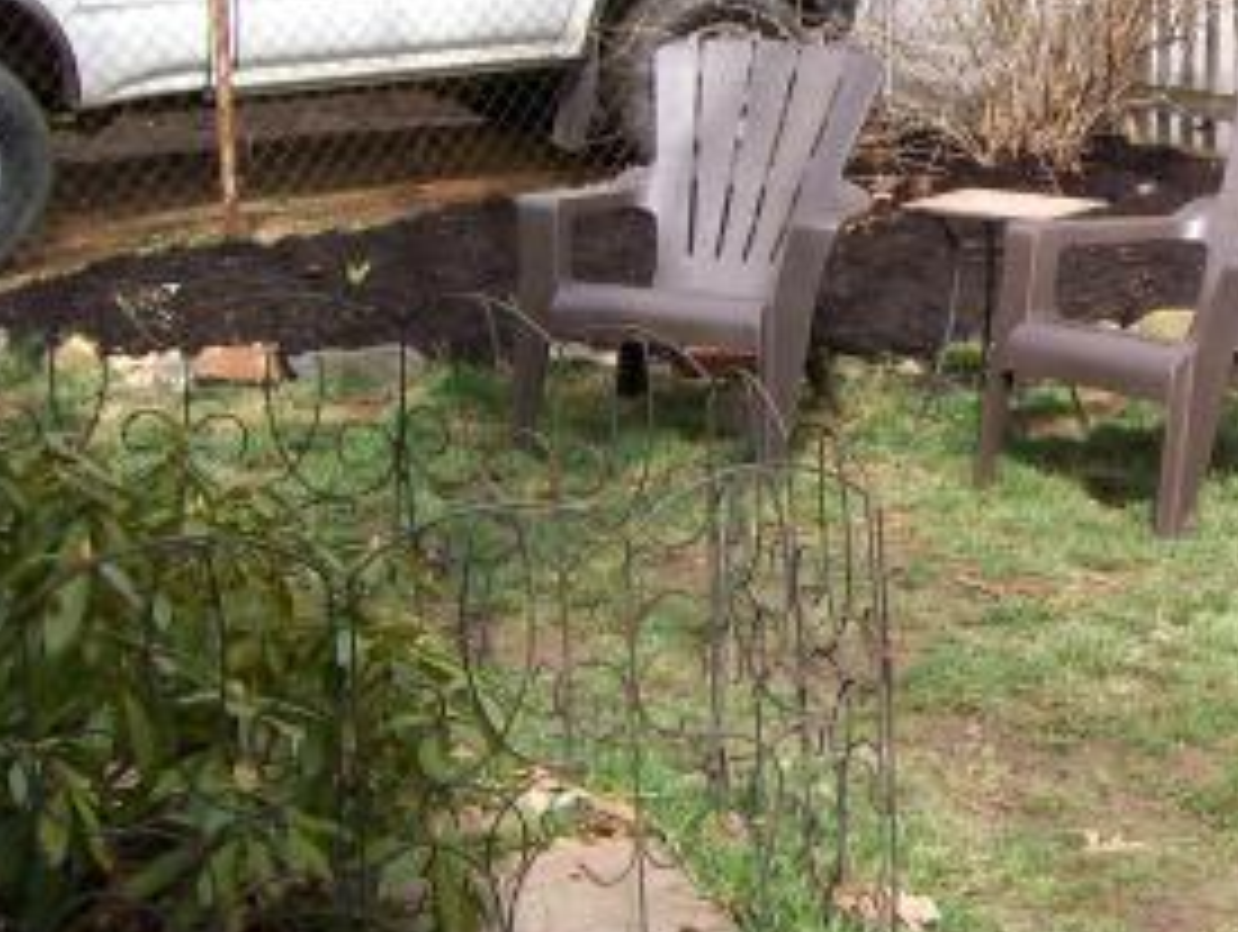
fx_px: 2722
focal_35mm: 76
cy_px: 135
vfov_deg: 19.2
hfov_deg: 24.3
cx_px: 1279
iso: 80
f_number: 4.8
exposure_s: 1/313
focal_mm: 6
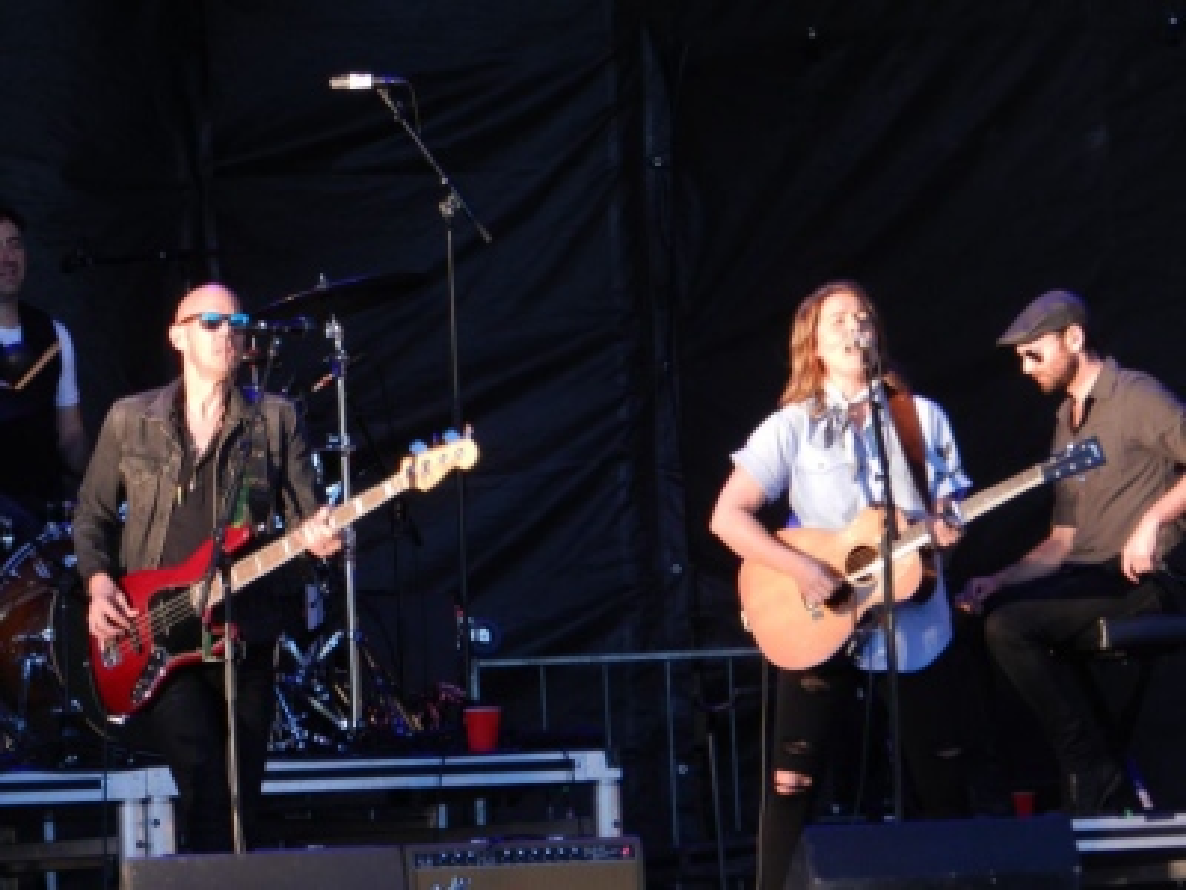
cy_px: 445
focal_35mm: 435
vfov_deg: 3.4
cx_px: 593
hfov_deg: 4.6
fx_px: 14904
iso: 180
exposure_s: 1/125
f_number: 5.6
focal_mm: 77.3
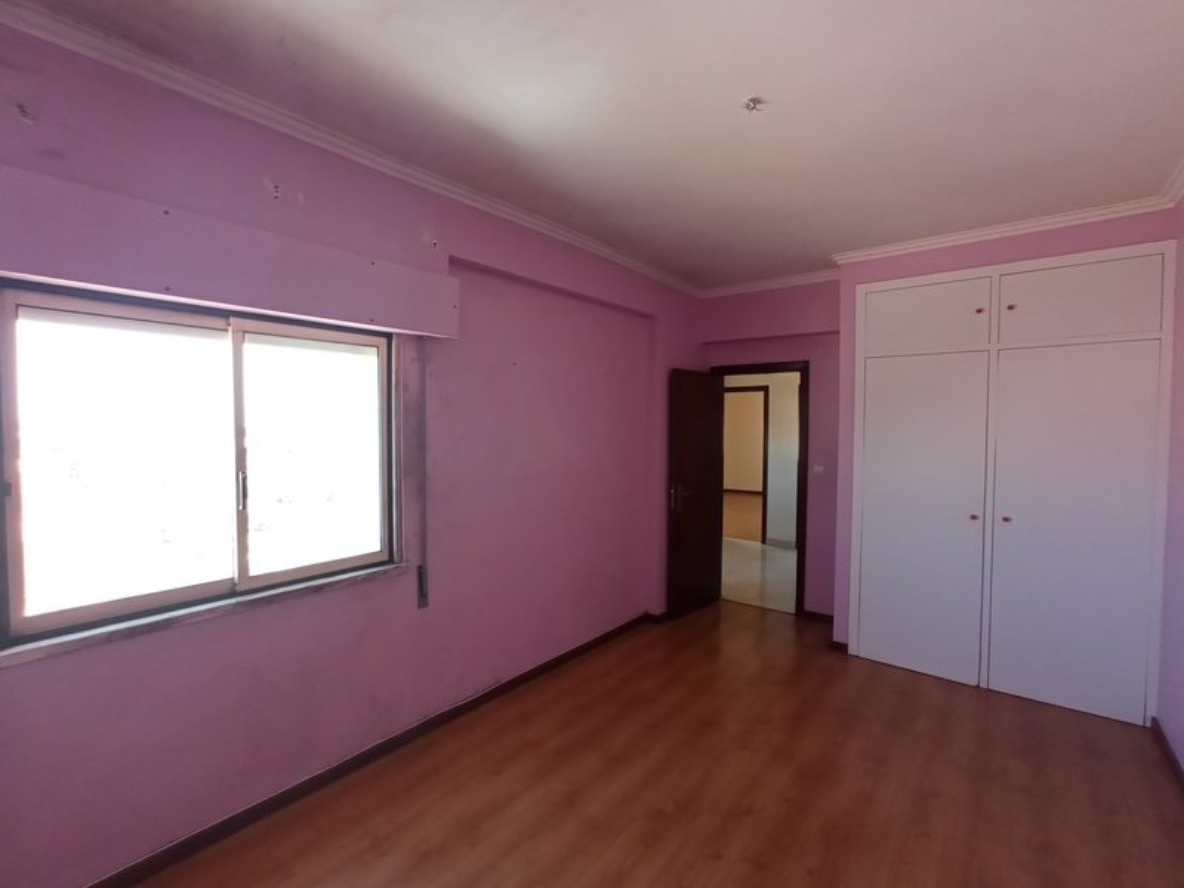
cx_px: 592
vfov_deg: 81.7
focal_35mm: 15
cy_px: 444
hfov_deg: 98.2
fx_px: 513
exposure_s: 1/50
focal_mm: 1.65
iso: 129
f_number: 2.2
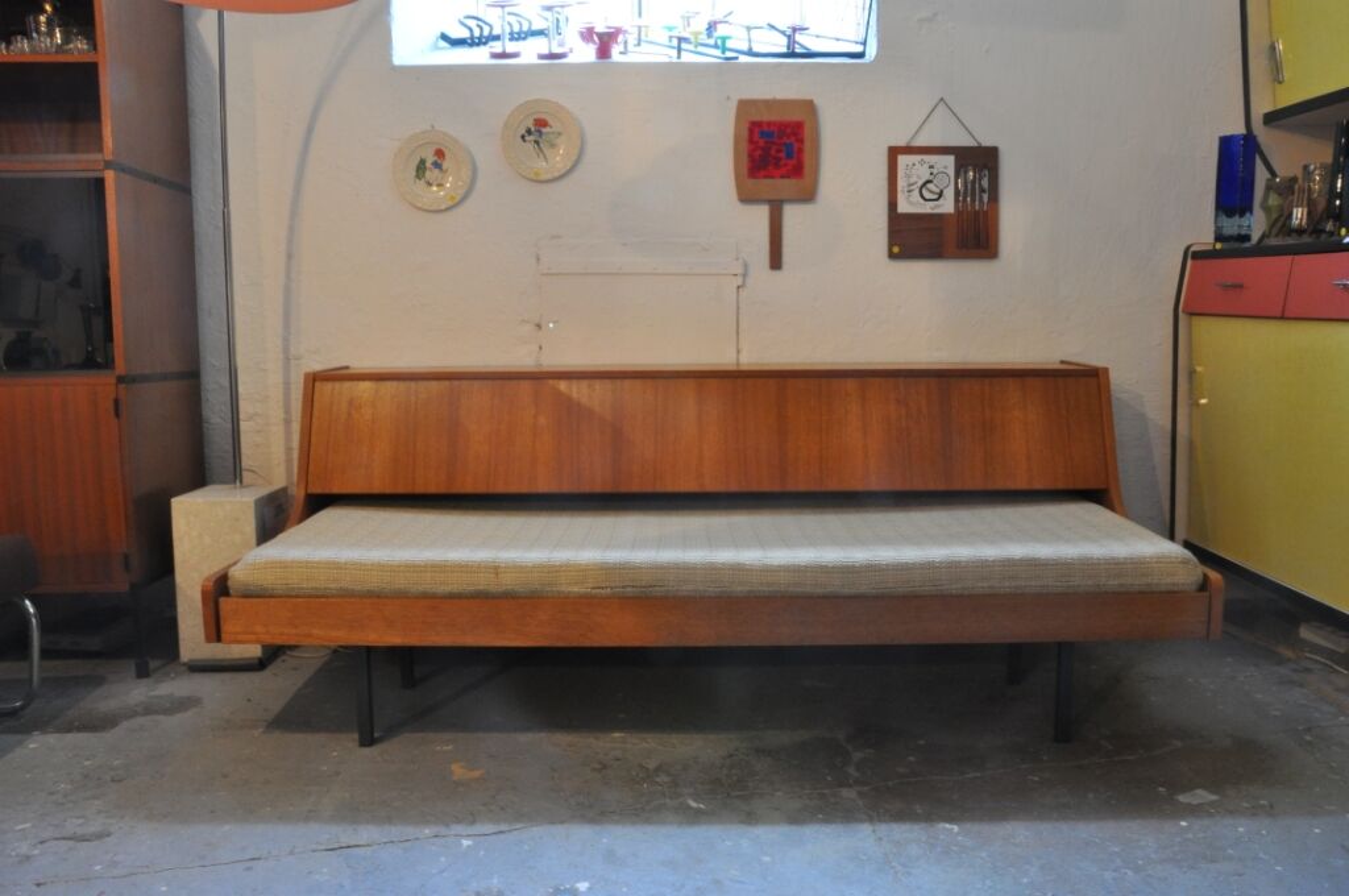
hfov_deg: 59.6
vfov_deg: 41.6
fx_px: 1179
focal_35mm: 32
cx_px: 674
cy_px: 448
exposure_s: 3
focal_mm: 21
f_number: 22
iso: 800
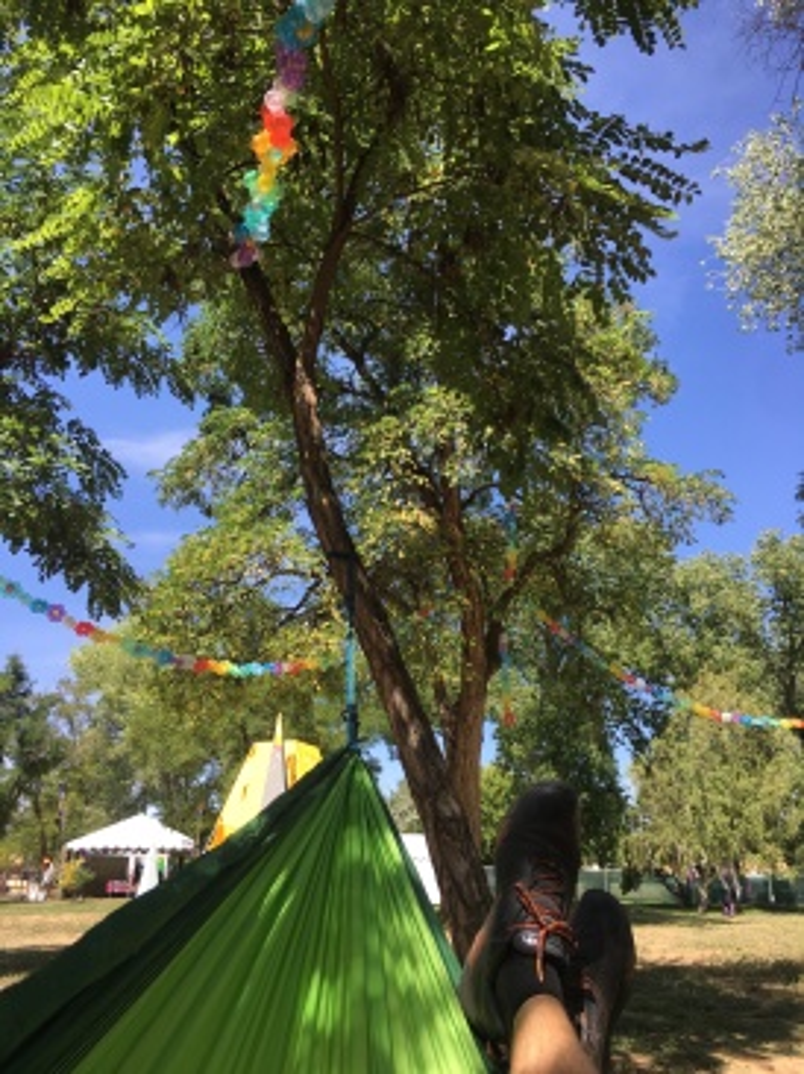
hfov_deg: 48.2
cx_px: 402
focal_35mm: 29
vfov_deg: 61.7
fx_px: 899
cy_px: 537
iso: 25
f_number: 2.2
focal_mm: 4.15
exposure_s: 1/615
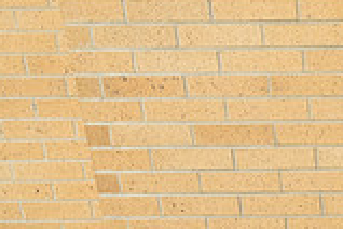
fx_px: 591
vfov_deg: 18.5
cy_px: 377
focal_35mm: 62
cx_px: 617
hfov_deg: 21.4
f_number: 5
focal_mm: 17
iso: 1000
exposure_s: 1/500
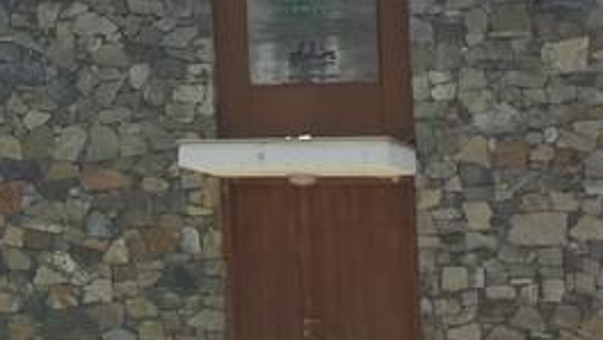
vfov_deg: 9.1
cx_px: -561
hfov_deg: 14.0
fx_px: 2112
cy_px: -41
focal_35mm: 132
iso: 100
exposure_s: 1/902
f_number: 2
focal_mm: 4.12
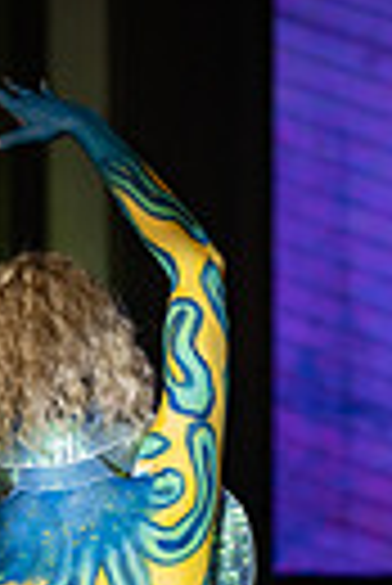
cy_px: 994
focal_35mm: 259
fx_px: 4219
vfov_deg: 7.7
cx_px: 135
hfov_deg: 5.3
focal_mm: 75
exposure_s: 1/800
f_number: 2.8
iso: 1250
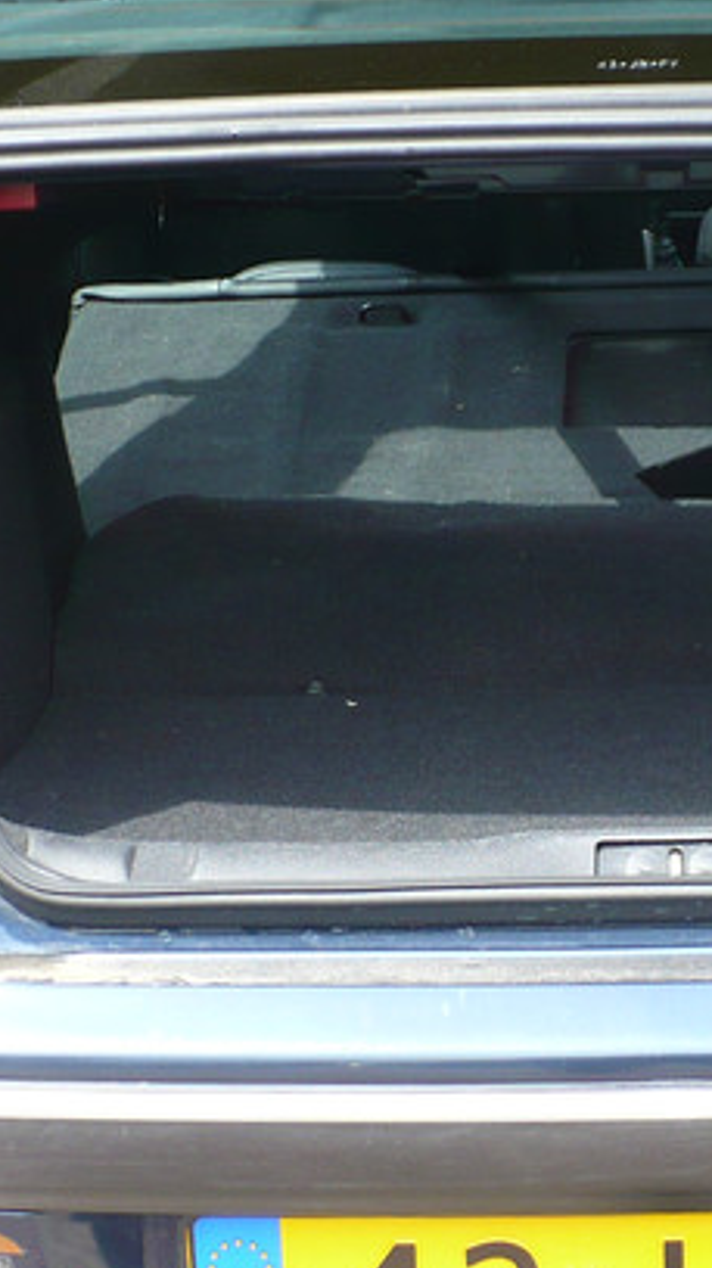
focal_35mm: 106
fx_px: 3564
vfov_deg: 20.2
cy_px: 718
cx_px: 665
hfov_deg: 11.3
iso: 100
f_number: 2.9
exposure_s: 1/160
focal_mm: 7
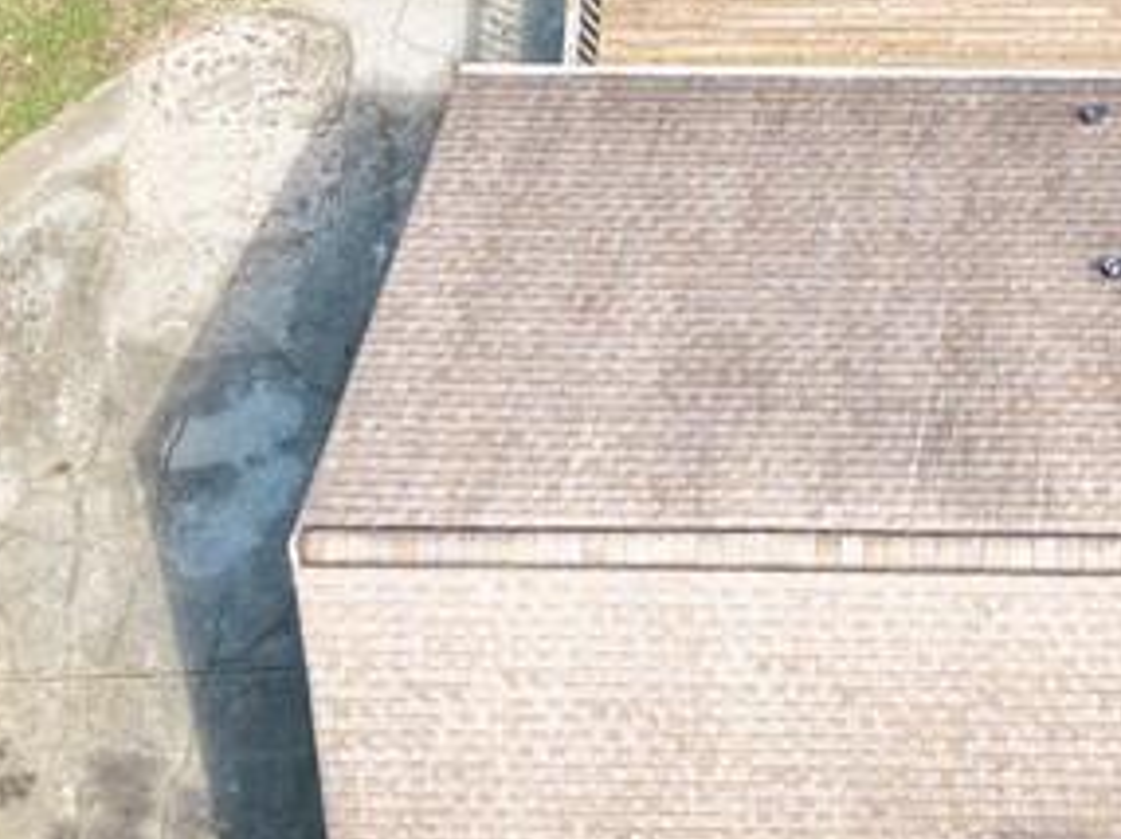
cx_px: 1192
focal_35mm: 86
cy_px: 353
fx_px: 2783
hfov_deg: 21.7
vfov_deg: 17.1
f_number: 1.8
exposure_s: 1/15
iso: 280
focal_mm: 8.67
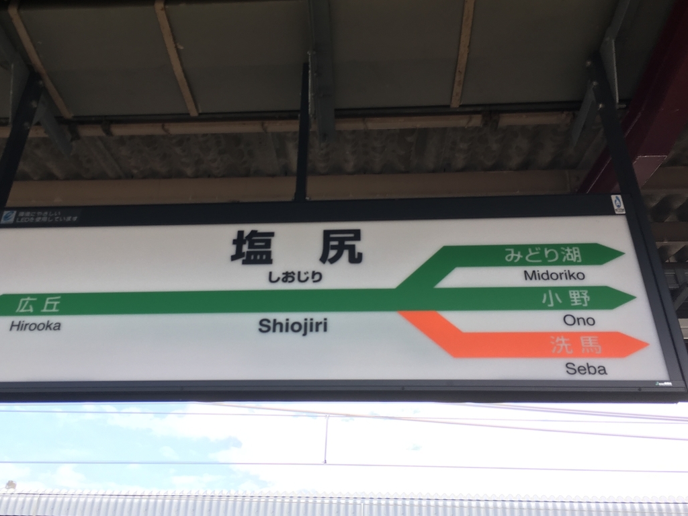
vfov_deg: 41.8
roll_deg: -1.2
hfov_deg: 53.9
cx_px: 316
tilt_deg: +35.4
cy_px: 257
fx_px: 676
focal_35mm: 34
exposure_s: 1/159
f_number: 2.2
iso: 25
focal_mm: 4.15
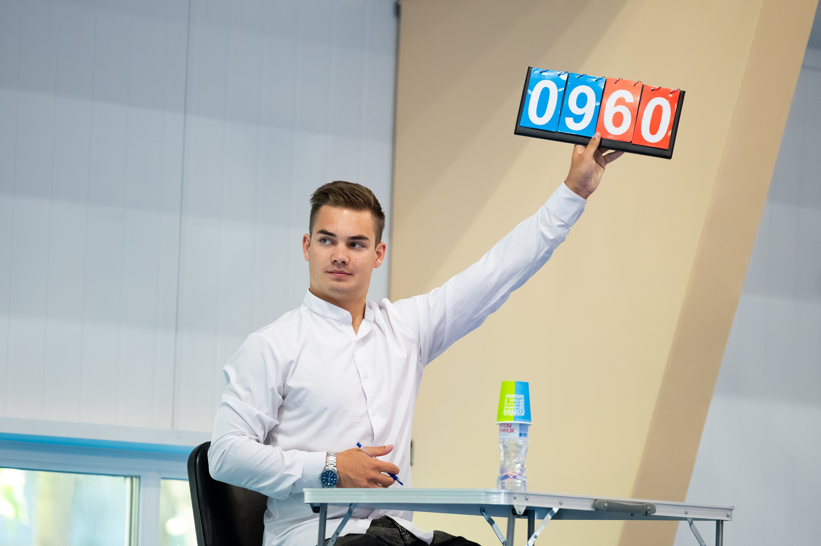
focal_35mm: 239
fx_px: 5457
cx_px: 404
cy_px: 219
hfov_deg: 8.6
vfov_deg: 5.7
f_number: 2.8
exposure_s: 1/1000
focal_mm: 200
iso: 6400
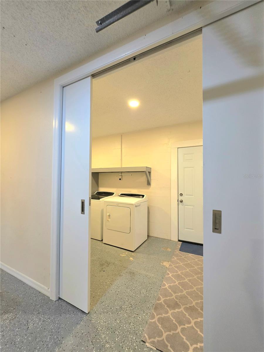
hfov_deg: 89.9
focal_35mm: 13
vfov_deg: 106.2
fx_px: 132
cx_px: 132
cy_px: 176
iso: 200
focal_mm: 2.2
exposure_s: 1/60.2
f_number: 1.9
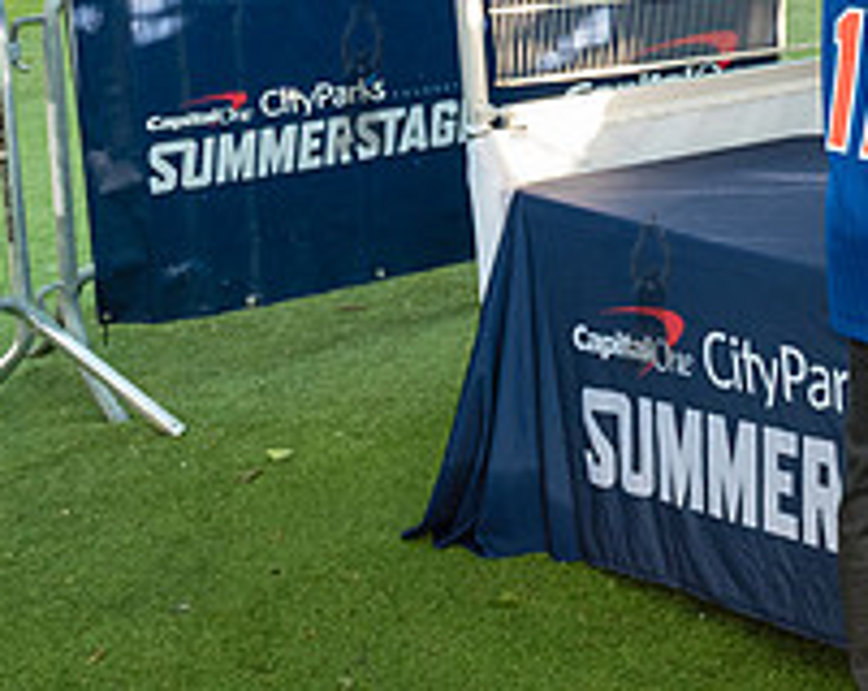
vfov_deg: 20.1
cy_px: 35
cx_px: 1293
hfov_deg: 21.6
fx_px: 1897
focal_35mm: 74
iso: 1000
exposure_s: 1/250
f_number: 3.5
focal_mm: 24
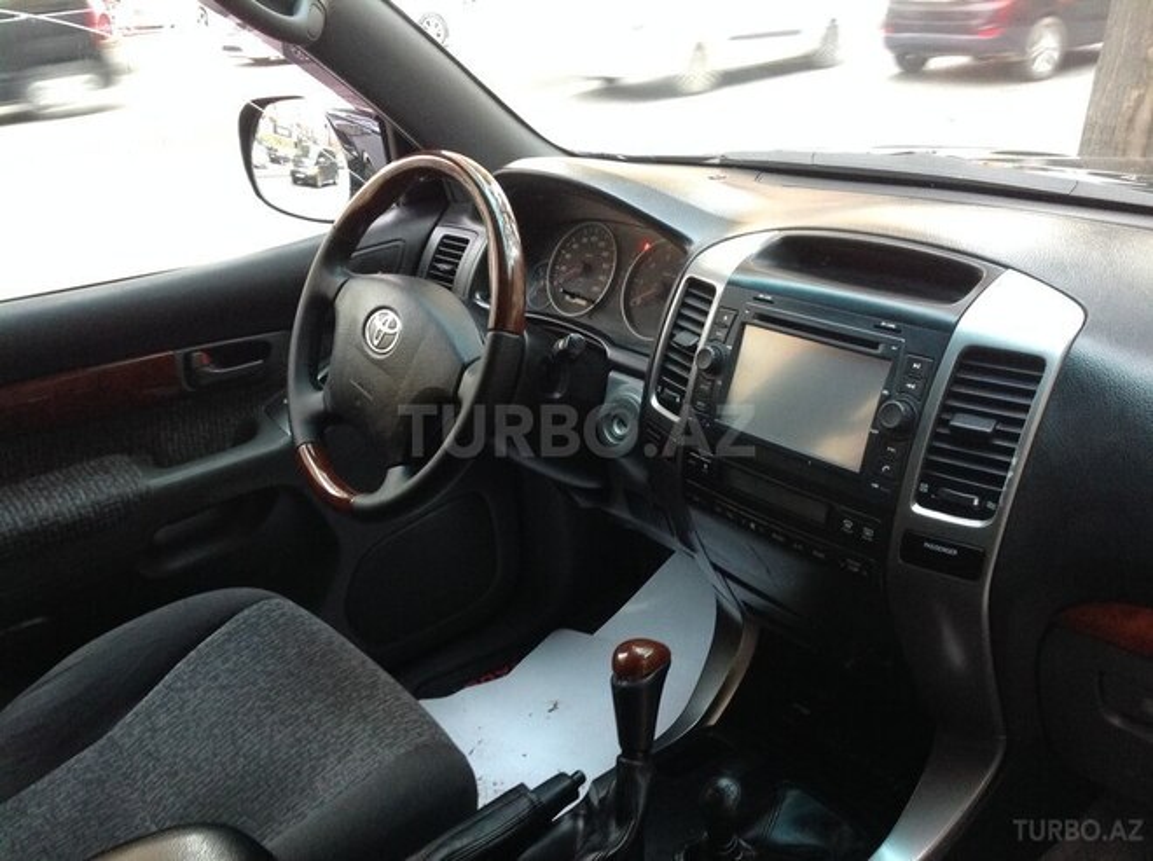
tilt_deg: -25.6
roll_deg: +3.0
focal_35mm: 35
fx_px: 1164
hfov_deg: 52.7
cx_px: 576
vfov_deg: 40.6
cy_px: 430
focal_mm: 4.28
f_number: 2.4
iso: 250
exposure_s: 1/15
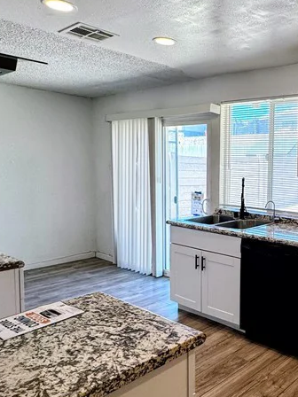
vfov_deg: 56.8
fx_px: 367
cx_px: 285
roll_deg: -1.0
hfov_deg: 39.9
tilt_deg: -4.2
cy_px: 192
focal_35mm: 32
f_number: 2.2
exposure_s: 1/120
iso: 64
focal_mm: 2.22
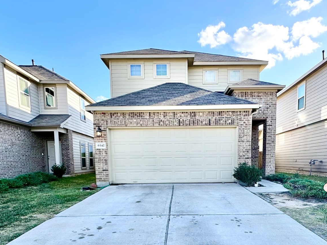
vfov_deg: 52.2
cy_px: 187
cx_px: 180
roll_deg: +0.9
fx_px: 236
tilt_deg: -6.1
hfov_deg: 69.2
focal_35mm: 25
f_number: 2.2
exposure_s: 1/460
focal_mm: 2.22
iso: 40
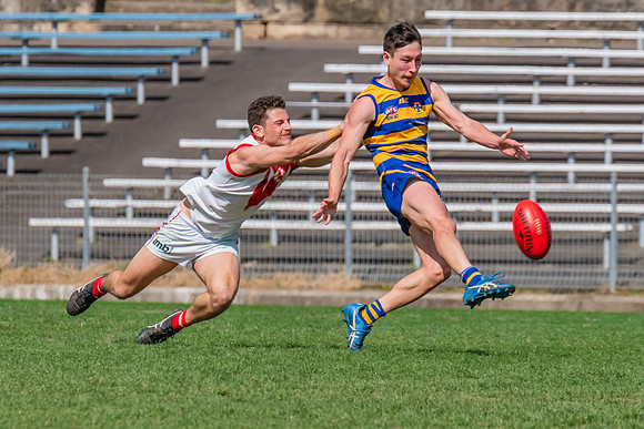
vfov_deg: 1.7
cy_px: 235
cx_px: 533
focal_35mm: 804
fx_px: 14382
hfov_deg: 2.6
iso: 800
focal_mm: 420
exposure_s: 1/1600
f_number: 10
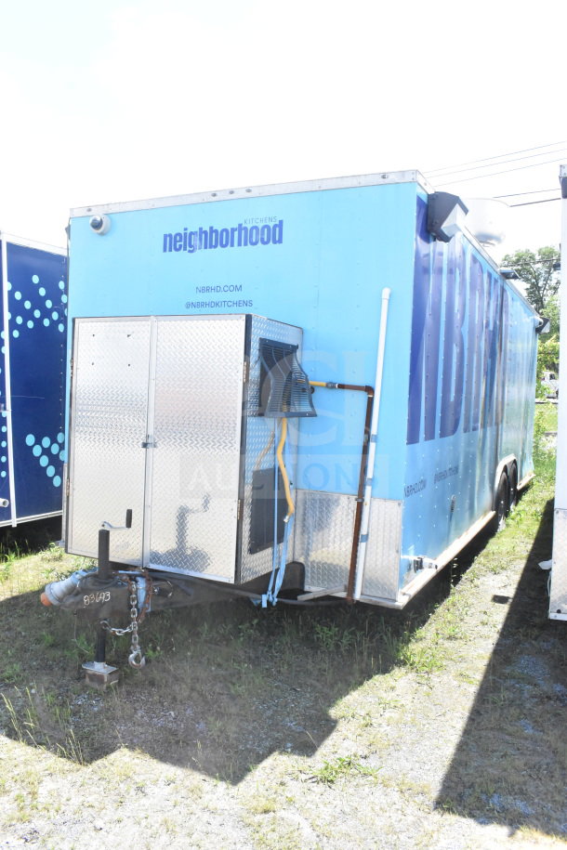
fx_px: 638
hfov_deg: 47.9
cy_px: 425
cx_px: 284
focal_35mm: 27
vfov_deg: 67.4
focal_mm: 18
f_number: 10
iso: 6400
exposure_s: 1/3200
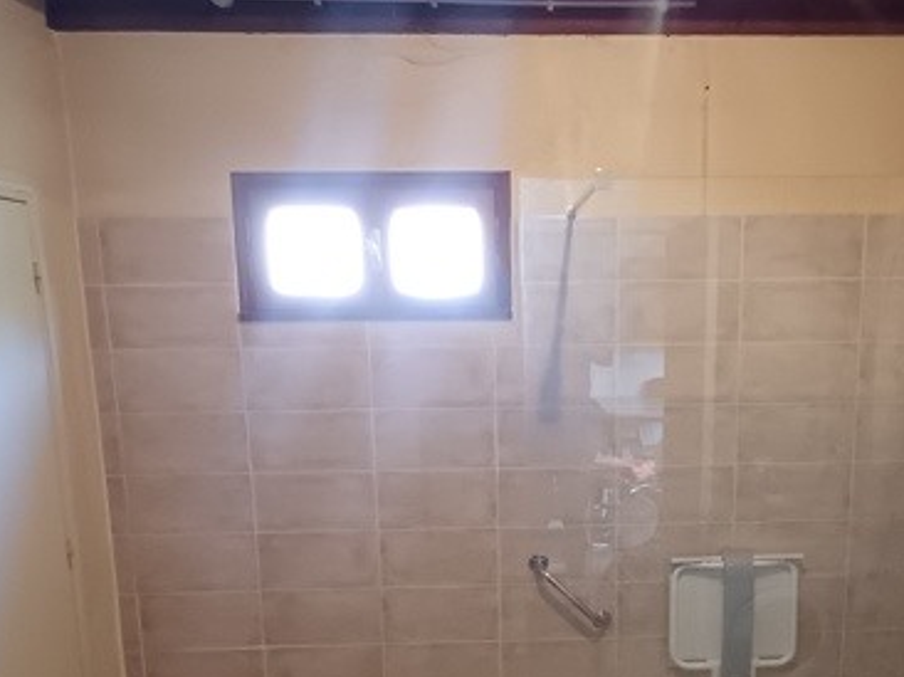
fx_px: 913
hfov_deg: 52.2
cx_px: 558
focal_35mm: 35
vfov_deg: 39.8
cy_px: 484
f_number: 2.2
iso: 400
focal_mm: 1.64
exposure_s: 1/25
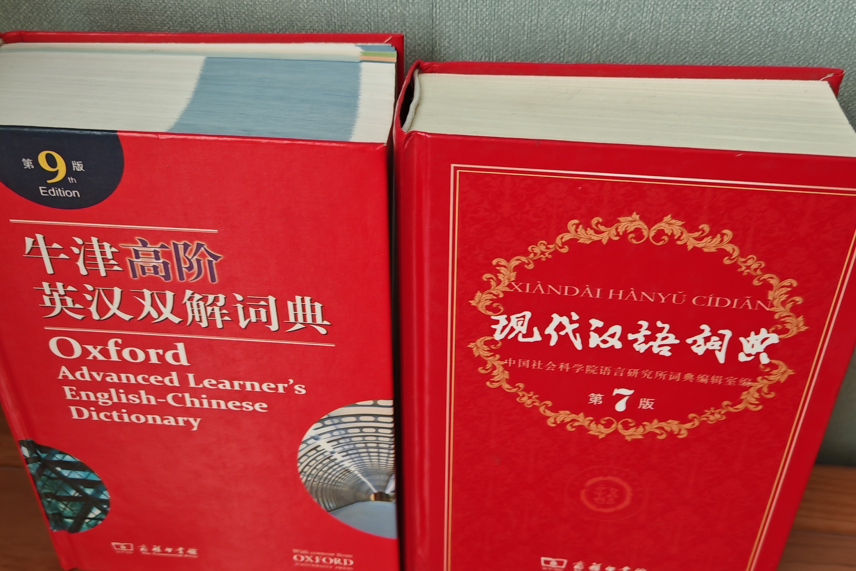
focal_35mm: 38
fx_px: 903
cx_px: 433
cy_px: 284
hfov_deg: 50.7
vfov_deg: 35.1
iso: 800
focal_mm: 6.67
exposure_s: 1/33
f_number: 1.9
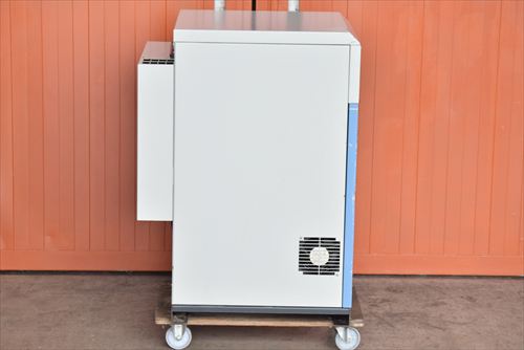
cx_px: 262
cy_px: 175
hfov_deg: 18.9
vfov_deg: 12.7
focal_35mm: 108
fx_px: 1573
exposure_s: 1/250
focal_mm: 72
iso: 1250
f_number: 6.3
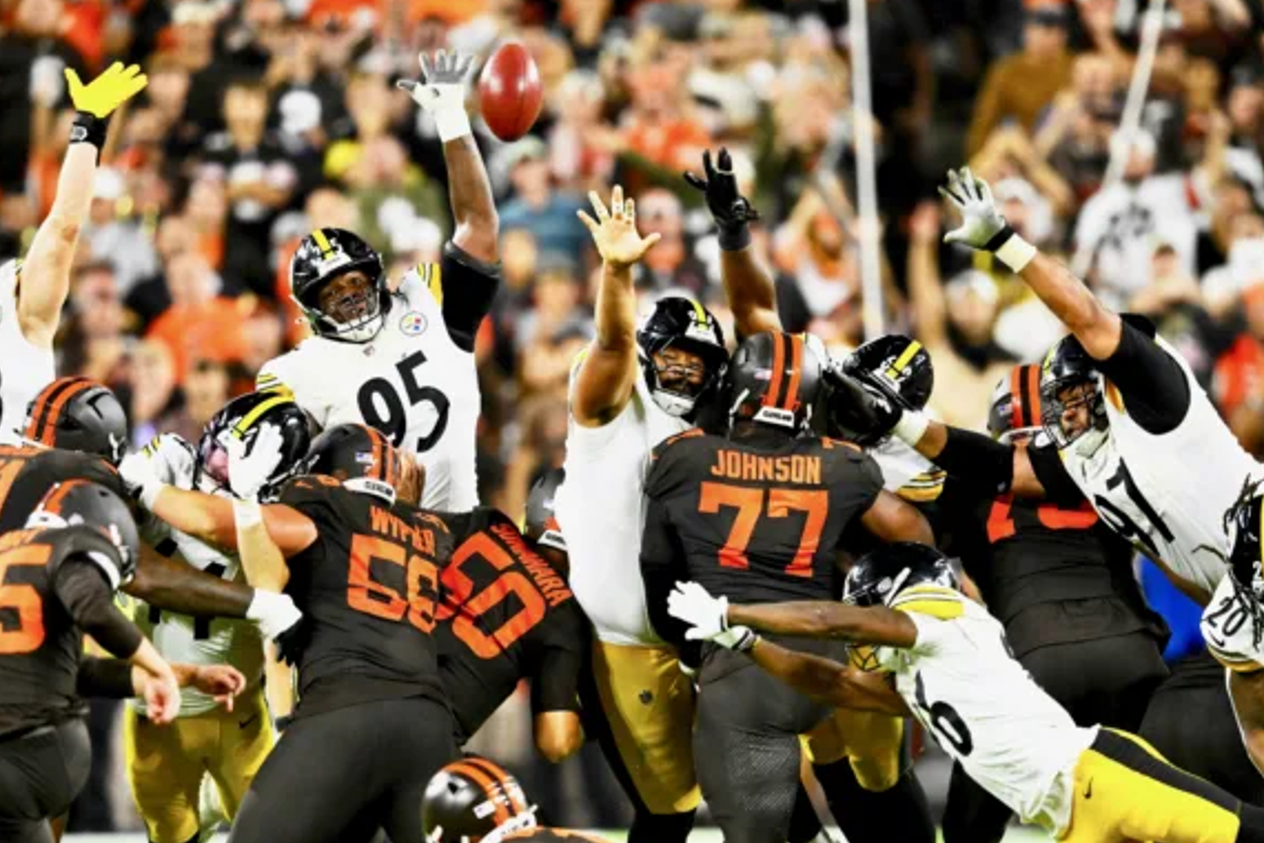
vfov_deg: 1.9
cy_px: 539
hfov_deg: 2.8
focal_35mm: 737
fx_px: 25875
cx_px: 594
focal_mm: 560
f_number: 4
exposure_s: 1/1600
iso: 5000
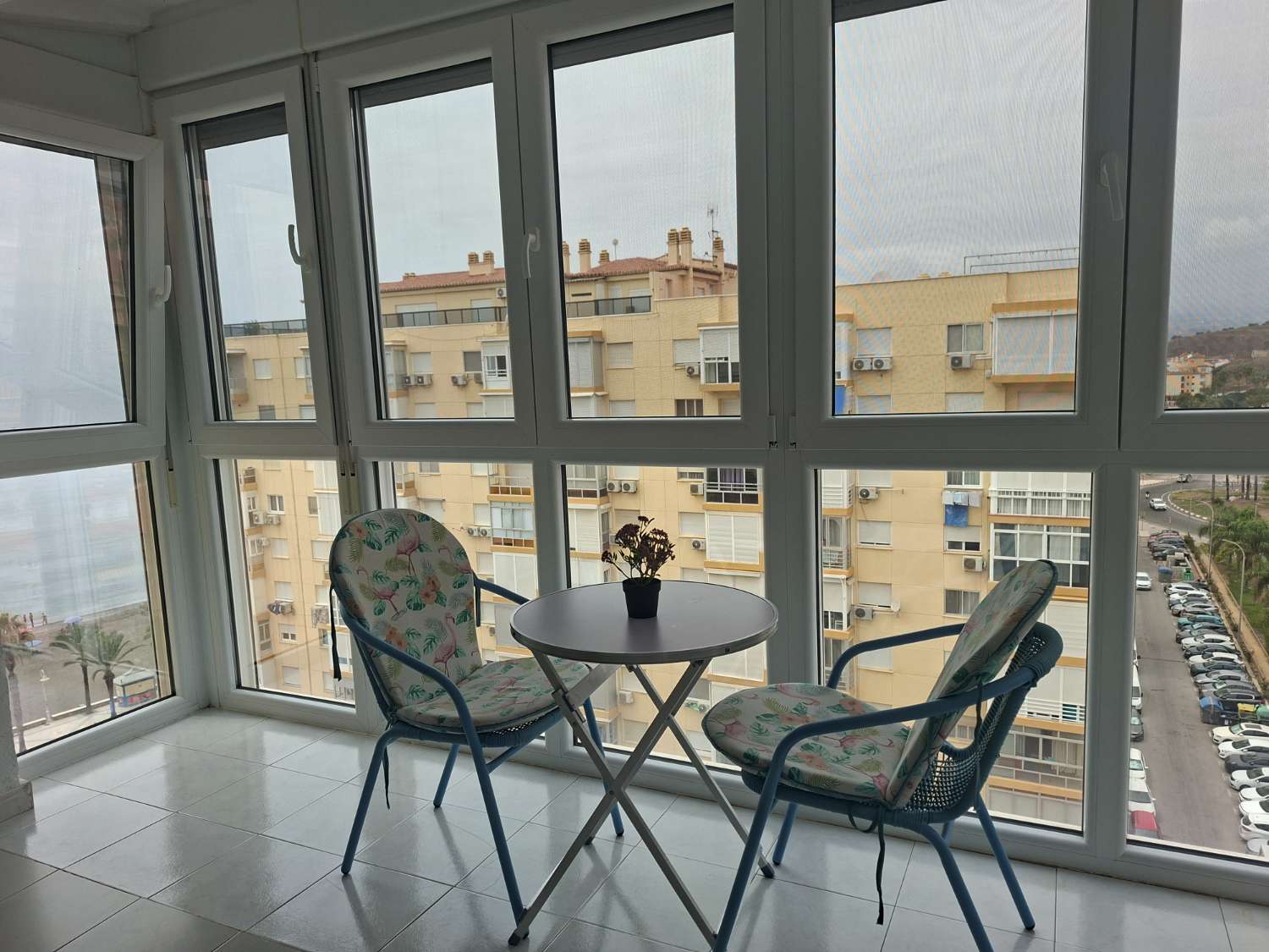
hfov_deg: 73.9
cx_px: 634
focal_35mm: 23
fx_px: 843
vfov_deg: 58.9
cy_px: 476
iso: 50
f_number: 1.8
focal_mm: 5.54
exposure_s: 1/1005
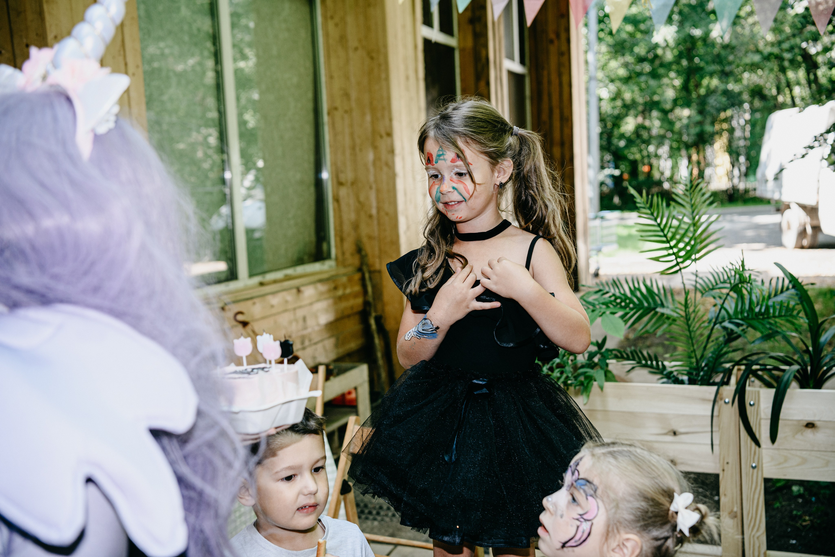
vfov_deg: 33.4
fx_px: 928
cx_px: 418
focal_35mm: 40
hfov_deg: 48.5
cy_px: 278
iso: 320
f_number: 3.5
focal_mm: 40
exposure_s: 1/160
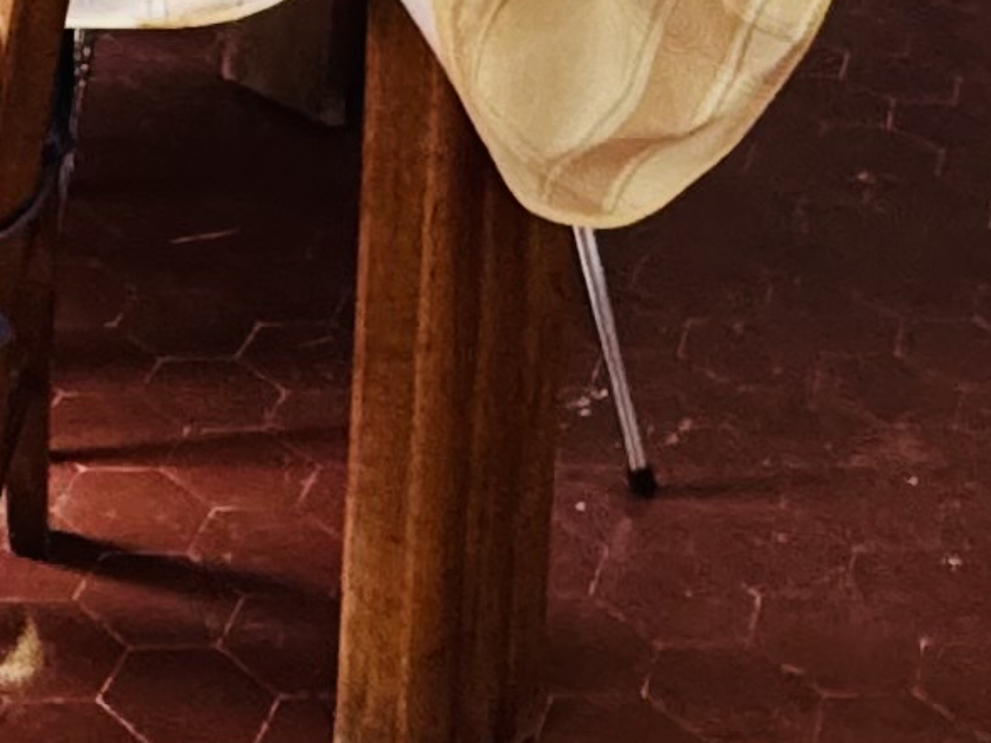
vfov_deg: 13.4
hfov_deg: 18.9
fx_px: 2748
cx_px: -308
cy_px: -711
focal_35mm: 96
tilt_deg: -8.2
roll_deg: +0.9
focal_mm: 2.22
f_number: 2.2
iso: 400
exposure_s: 1/50
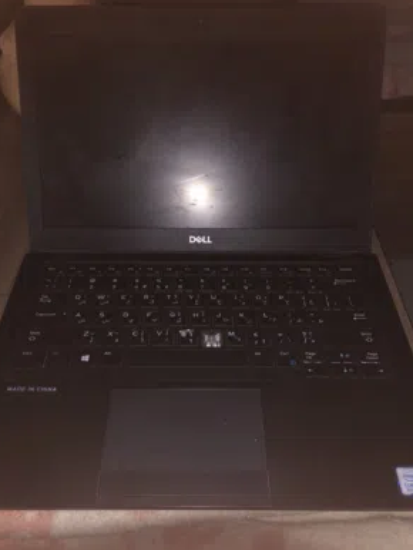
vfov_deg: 61.6
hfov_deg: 48.3
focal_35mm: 29
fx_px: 461
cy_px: 276
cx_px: 201
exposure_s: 1/25
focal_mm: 4
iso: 25
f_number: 1.8
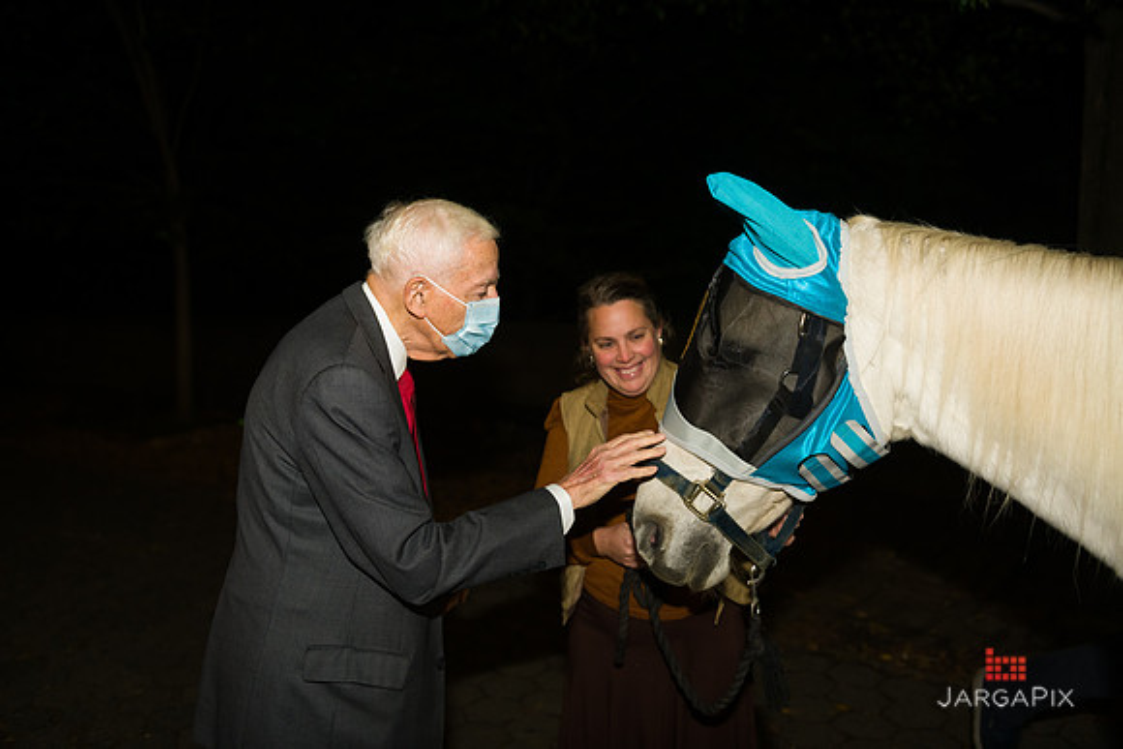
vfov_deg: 41.1
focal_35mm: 32
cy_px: 374
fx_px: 998
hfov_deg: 58.7
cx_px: 562
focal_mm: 32
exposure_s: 1/125
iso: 1000
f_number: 3.2
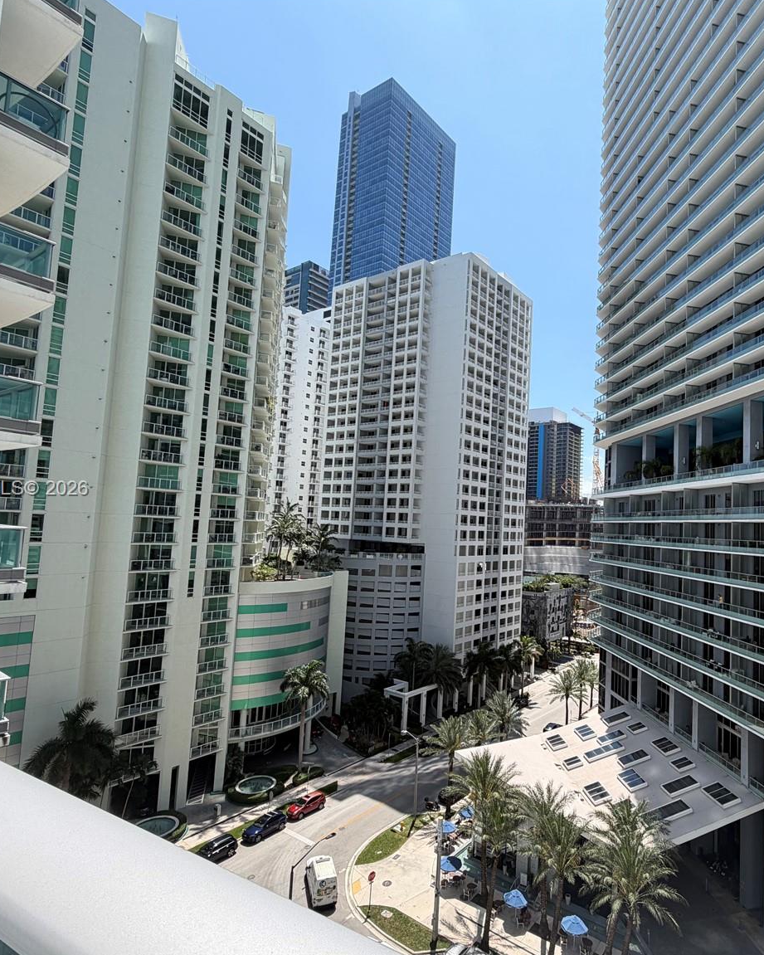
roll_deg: -2.7
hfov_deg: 69.3
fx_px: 537
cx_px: 494
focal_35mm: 19
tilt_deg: +4.5
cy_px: 490
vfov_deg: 83.3
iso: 25
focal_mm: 2.22
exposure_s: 1/770
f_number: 2.2
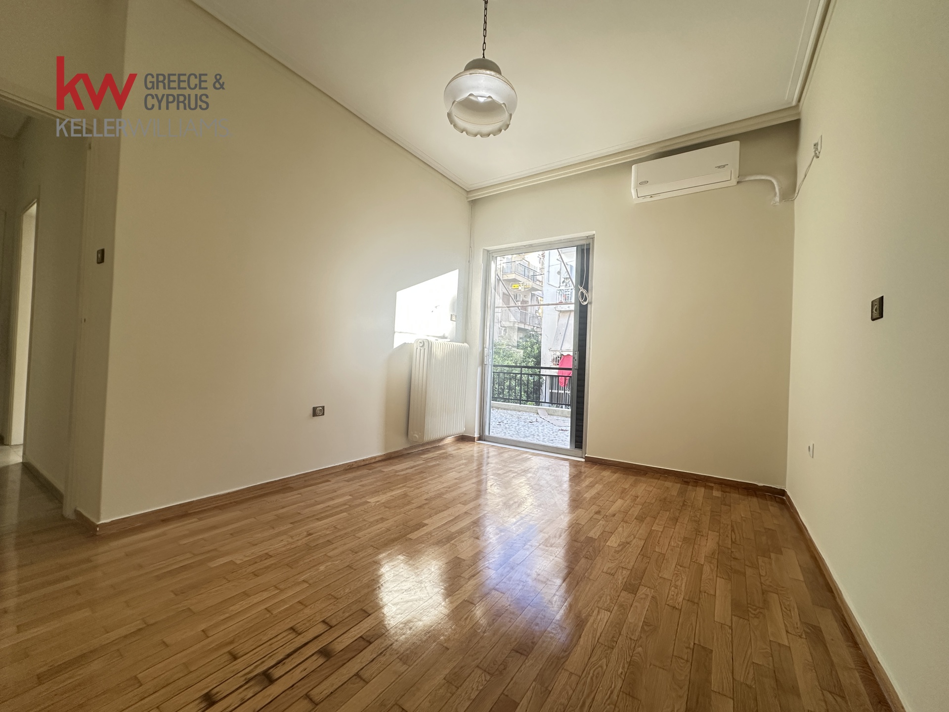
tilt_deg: +1.0
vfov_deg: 85.7
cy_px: 356
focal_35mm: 14
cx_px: 474
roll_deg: -1.9
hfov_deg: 102.1
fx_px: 384
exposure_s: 1/99
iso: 200
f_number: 2.2
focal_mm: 2.22
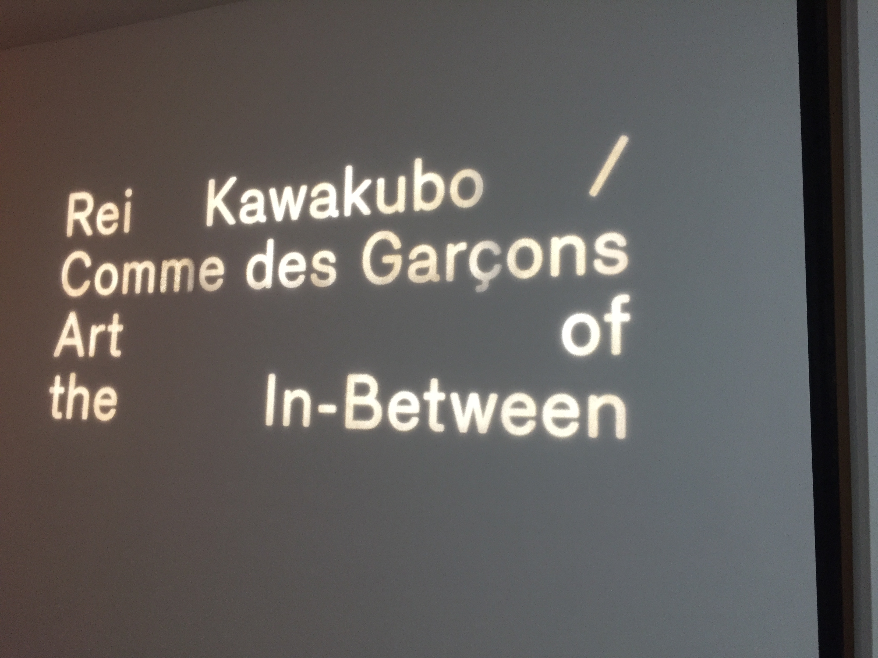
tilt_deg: +4.6
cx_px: 439
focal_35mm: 29
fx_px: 736
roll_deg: -1.3
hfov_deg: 61.7
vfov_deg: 48.2
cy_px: 329
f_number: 2.2
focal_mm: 4.15
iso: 50
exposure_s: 1/30
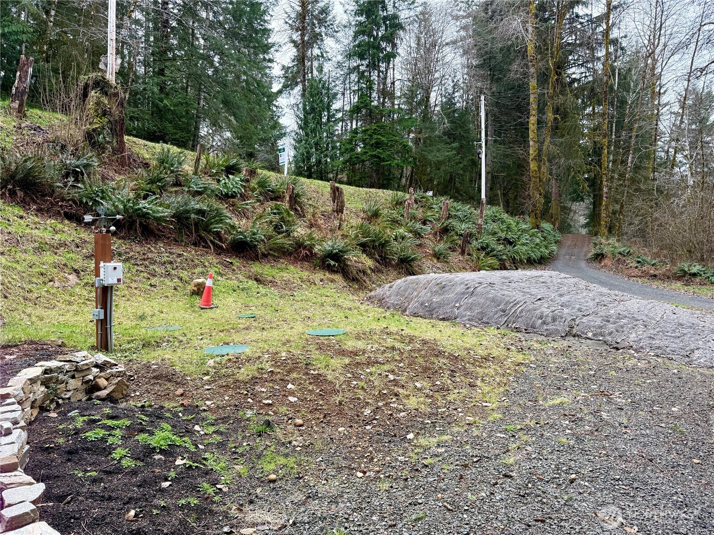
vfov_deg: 56.8
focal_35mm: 24
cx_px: 357
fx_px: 495
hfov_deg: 71.6
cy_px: 268
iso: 100
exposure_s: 1/593
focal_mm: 6.76
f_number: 1.78
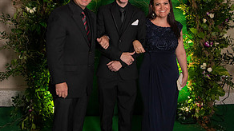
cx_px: 117
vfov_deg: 23.8
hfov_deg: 41.3
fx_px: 310
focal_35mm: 50
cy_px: 39
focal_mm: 31
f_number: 4.5
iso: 800
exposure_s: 1/50
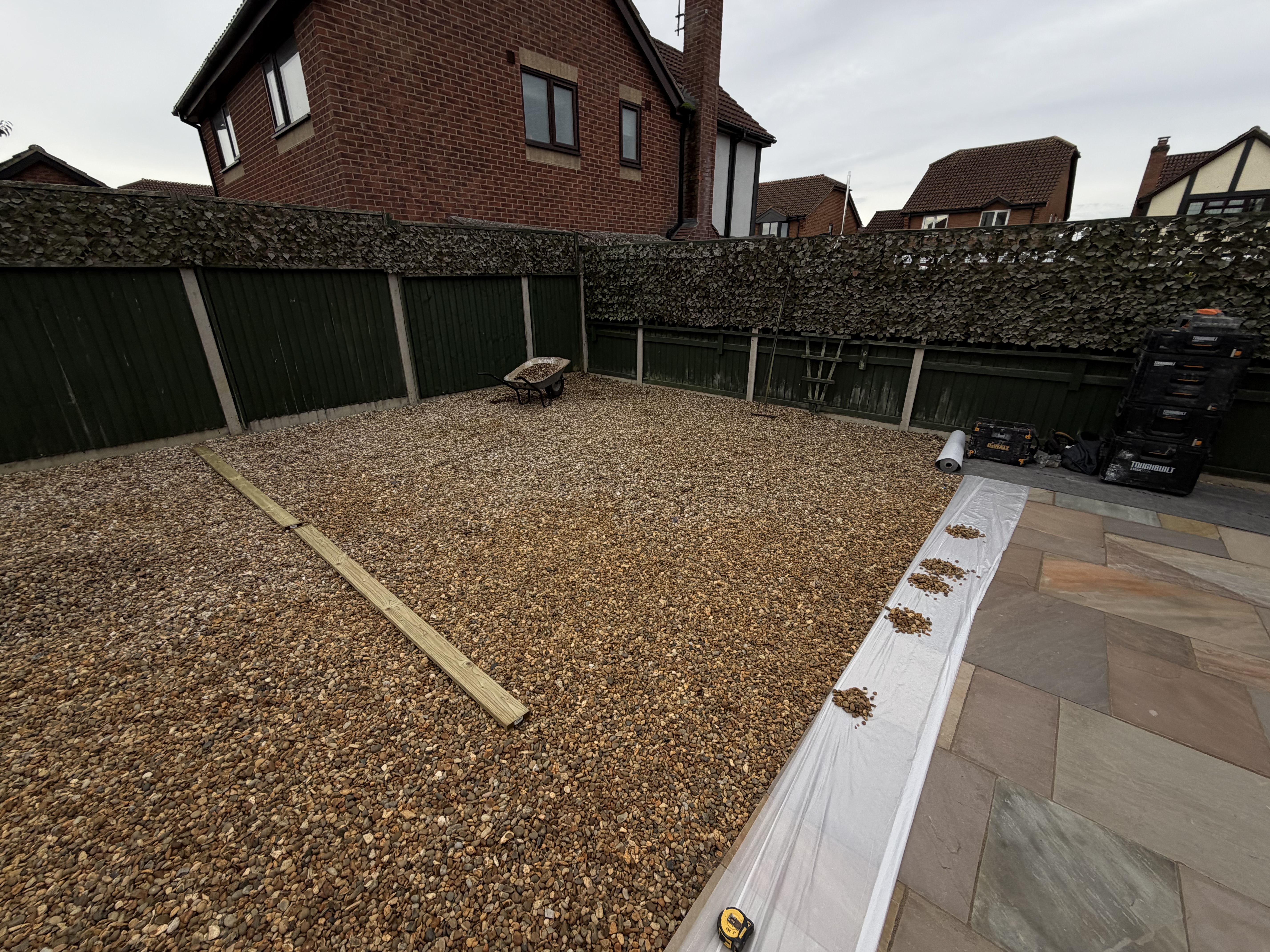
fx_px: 514
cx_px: 635
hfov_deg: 102.1
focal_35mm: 14
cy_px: 476
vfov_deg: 85.7
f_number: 2.2
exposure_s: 1/502
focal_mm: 2.22
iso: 64
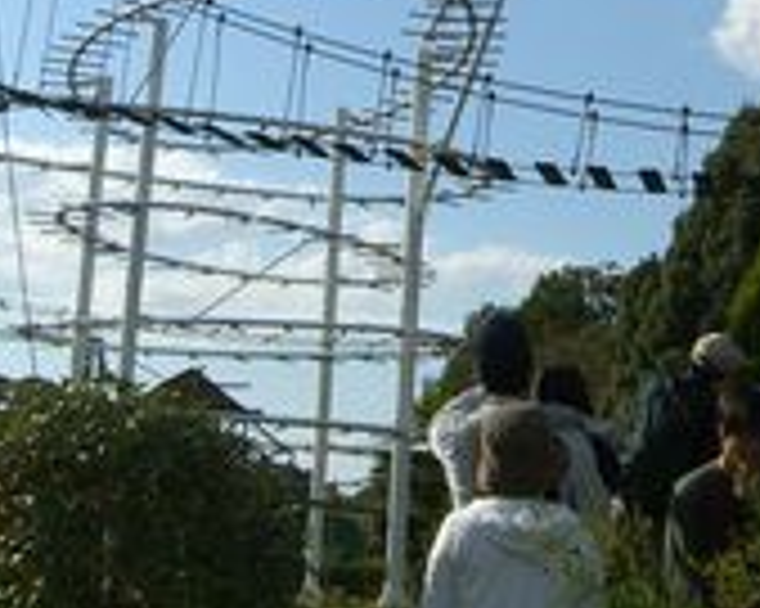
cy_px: 63
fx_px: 1978
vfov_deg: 17.2
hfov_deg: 21.4
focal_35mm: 88
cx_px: 652
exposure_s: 1/1250
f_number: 4.3
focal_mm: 6.2
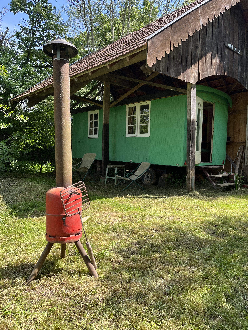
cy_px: 165
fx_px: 248
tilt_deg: -2.1
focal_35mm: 26
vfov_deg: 67.3
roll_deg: -2.3
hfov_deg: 53.1
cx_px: 124
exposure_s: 1/705
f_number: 1.6
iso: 50
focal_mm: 5.1
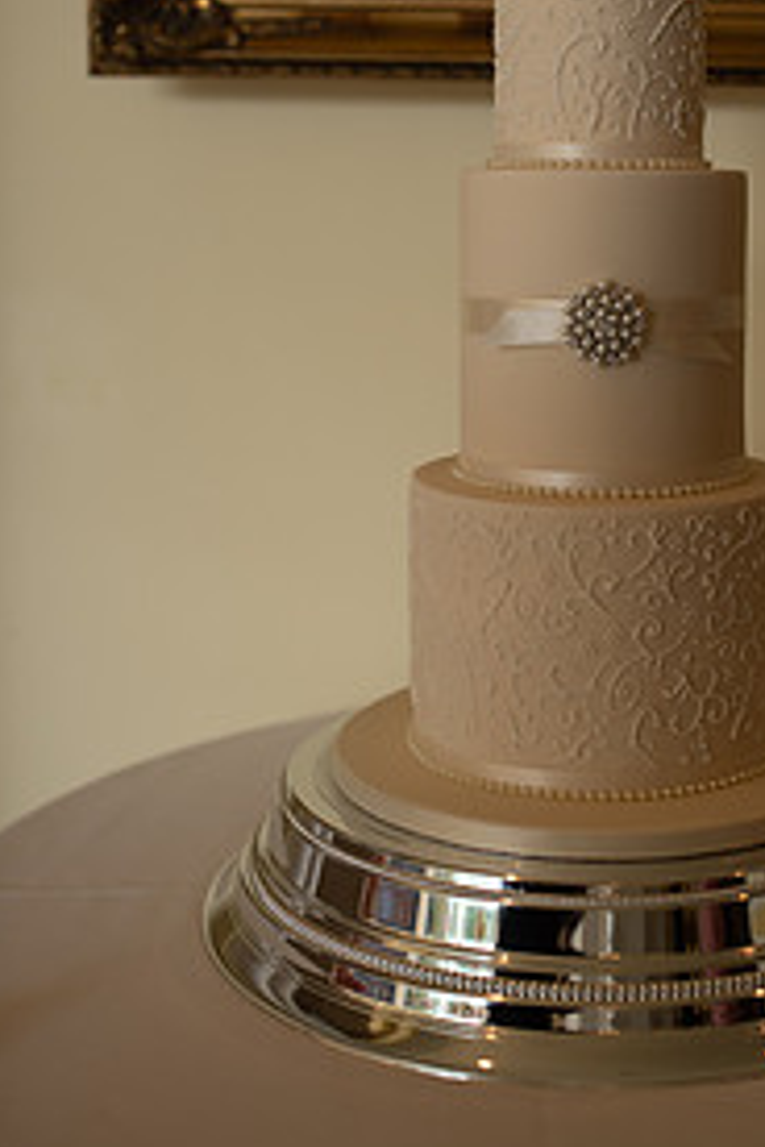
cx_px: 609
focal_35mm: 57
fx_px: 1817
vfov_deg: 34.7
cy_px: 382
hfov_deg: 23.4
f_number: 2.5
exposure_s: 1/100
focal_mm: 35
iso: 160
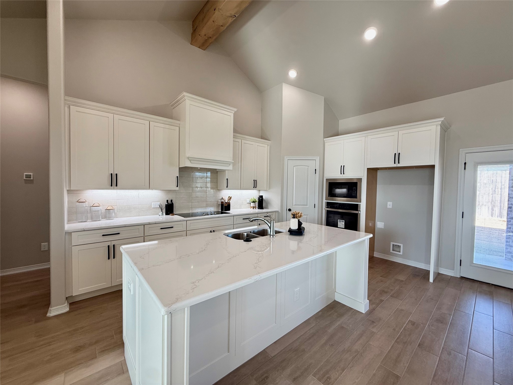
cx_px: 256
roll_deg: -1.0
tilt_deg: -1.8
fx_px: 207
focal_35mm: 14
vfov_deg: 85.7
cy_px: 192
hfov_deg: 102.1
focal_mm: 2.22
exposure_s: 1/120
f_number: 2.2
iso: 100
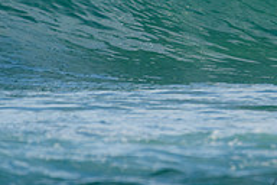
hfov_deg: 1.1
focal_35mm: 1849
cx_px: 477
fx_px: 14226
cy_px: -33
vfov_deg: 0.7
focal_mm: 500
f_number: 5.6
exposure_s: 1/2000
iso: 360
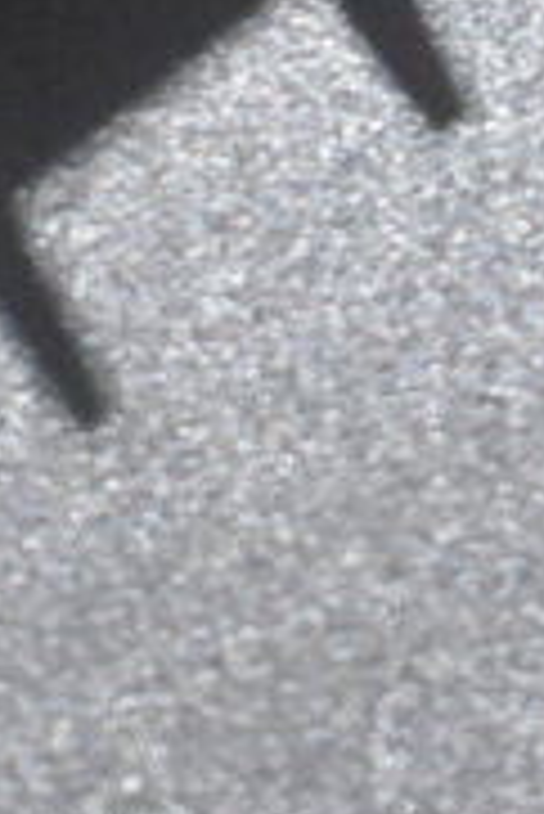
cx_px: 99
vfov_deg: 4.9
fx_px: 9422
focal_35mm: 417
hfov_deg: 3.3
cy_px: -807
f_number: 5.6
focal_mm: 55
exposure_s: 1/100
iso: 7200
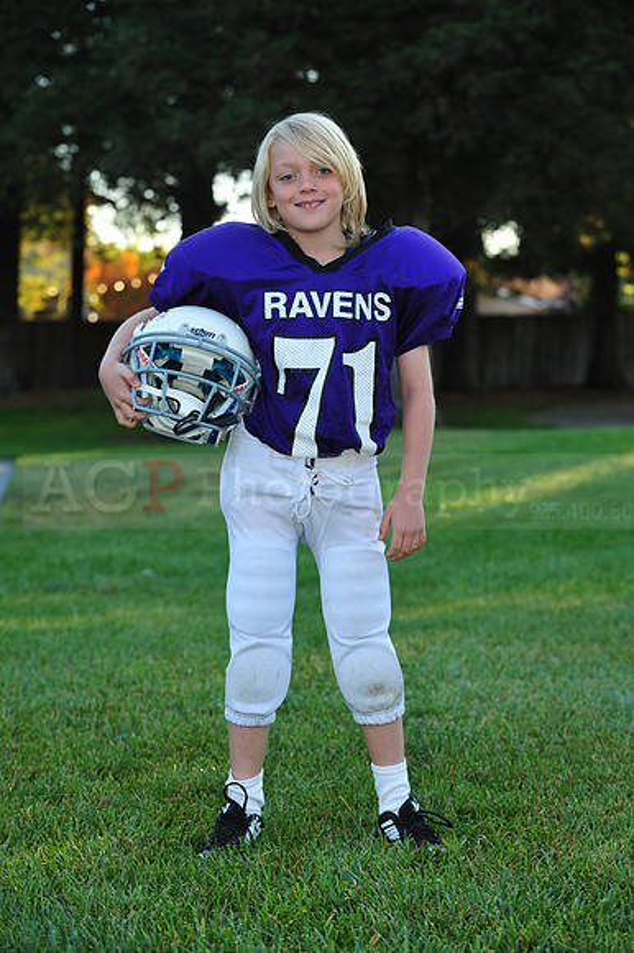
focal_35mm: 86
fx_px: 2274
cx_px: 317
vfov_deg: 23.7
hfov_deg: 15.9
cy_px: 476
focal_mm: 86
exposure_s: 1/100
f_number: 4.5
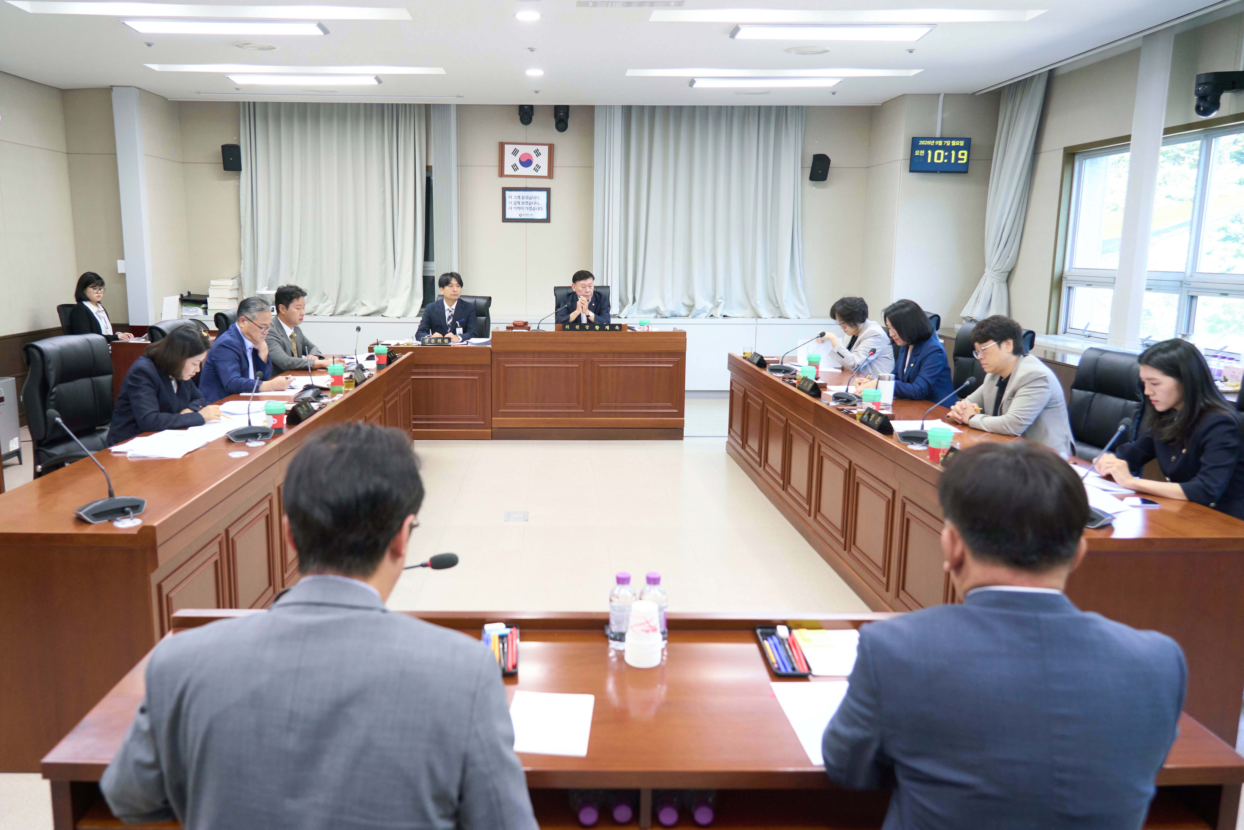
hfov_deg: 73.7
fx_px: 829
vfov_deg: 53.1
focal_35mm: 24
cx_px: 622
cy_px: 415
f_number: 4
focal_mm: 24
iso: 2000
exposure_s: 1/200
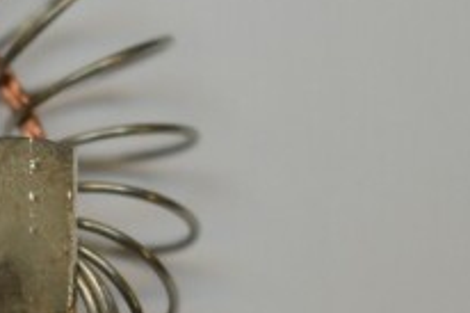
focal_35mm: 288
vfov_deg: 4.8
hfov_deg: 7.0
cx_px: -262
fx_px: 3754
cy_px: 312
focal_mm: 55
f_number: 5.6
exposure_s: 1/125
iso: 400
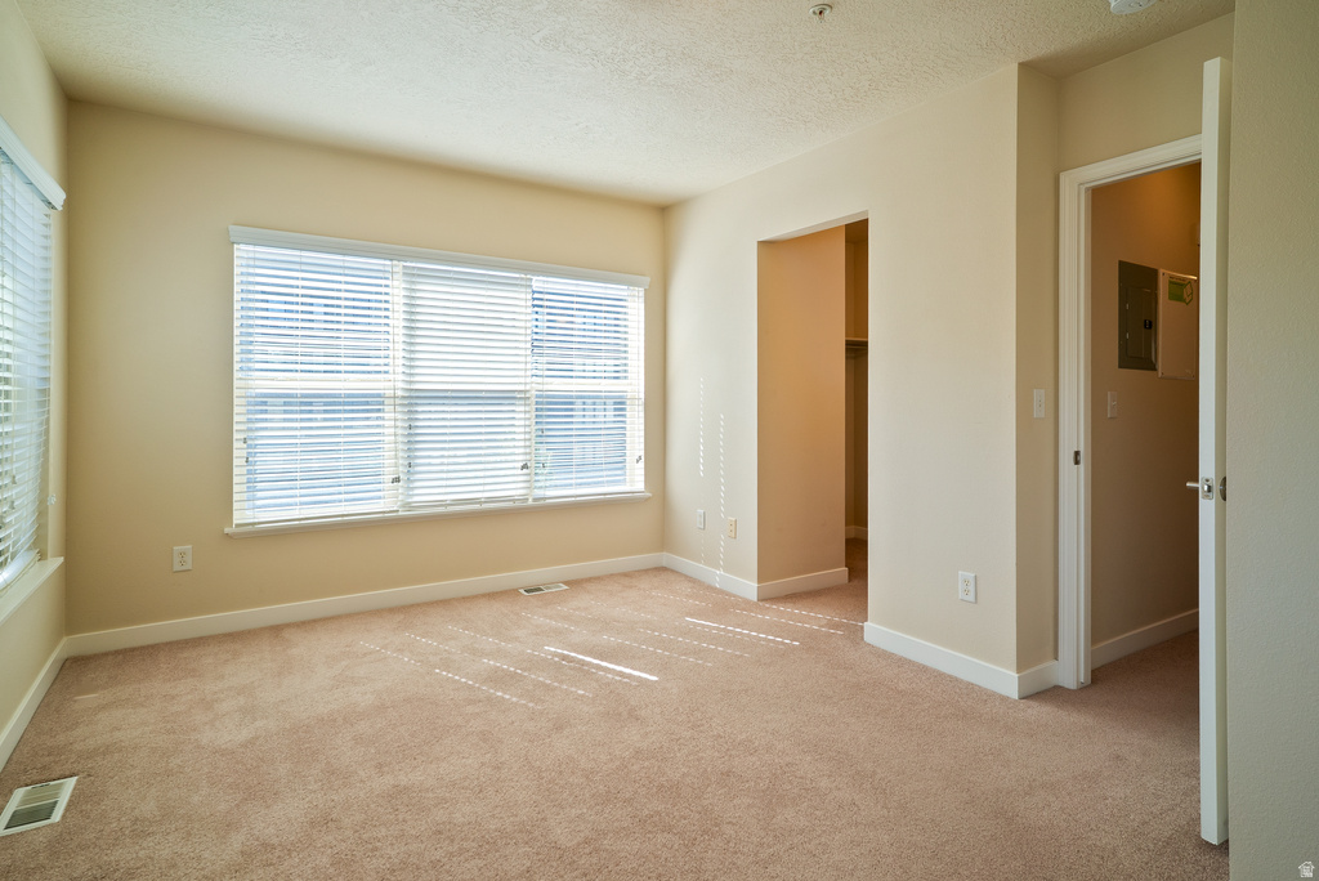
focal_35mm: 18
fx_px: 660
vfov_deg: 67.5
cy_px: 440
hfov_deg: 90.0
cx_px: 660
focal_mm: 18
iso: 320
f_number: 8
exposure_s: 1/40
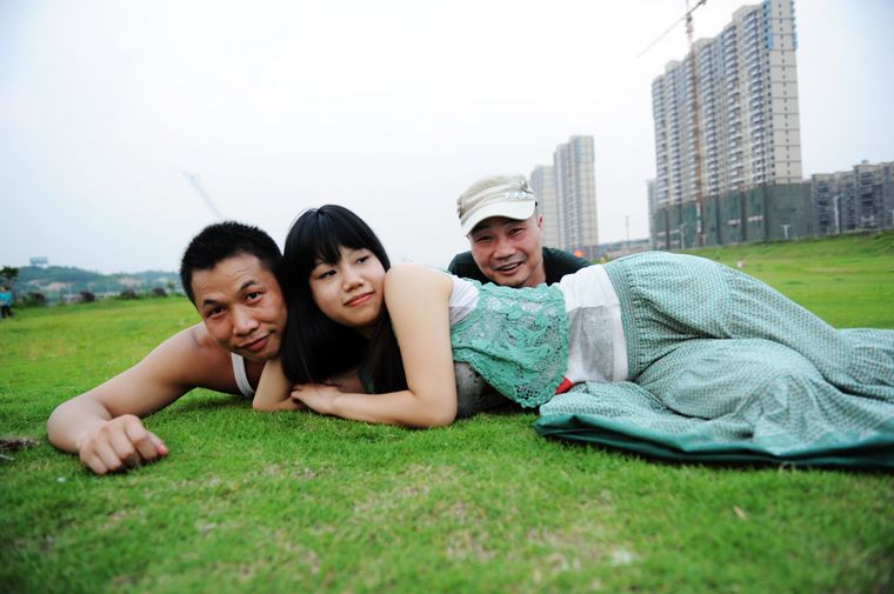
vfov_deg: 53.0
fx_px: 595
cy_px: 297
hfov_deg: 73.8
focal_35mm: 24
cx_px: 447
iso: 200
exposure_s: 1/20
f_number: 3.2
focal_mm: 24
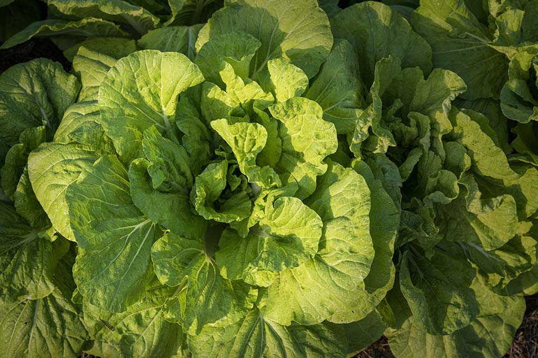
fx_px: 1001
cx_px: 269
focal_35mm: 67
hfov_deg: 30.1
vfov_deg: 20.3
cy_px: 179
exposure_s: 1/250
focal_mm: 67
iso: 180
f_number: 5.6
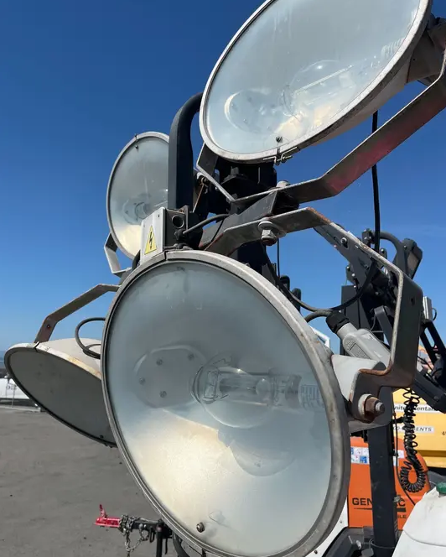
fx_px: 462
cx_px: 226
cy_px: 265
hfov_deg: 51.6
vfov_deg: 62.2
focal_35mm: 28
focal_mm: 5.1
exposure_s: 1/6173
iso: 50
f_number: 1.6
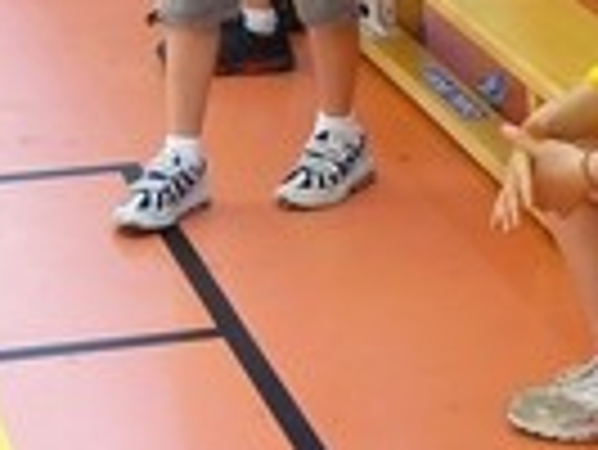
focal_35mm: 148
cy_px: -241
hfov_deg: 13.3
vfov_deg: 9.7
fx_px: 2559
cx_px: 396
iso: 160
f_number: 2.8
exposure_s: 1/30
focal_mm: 7.9
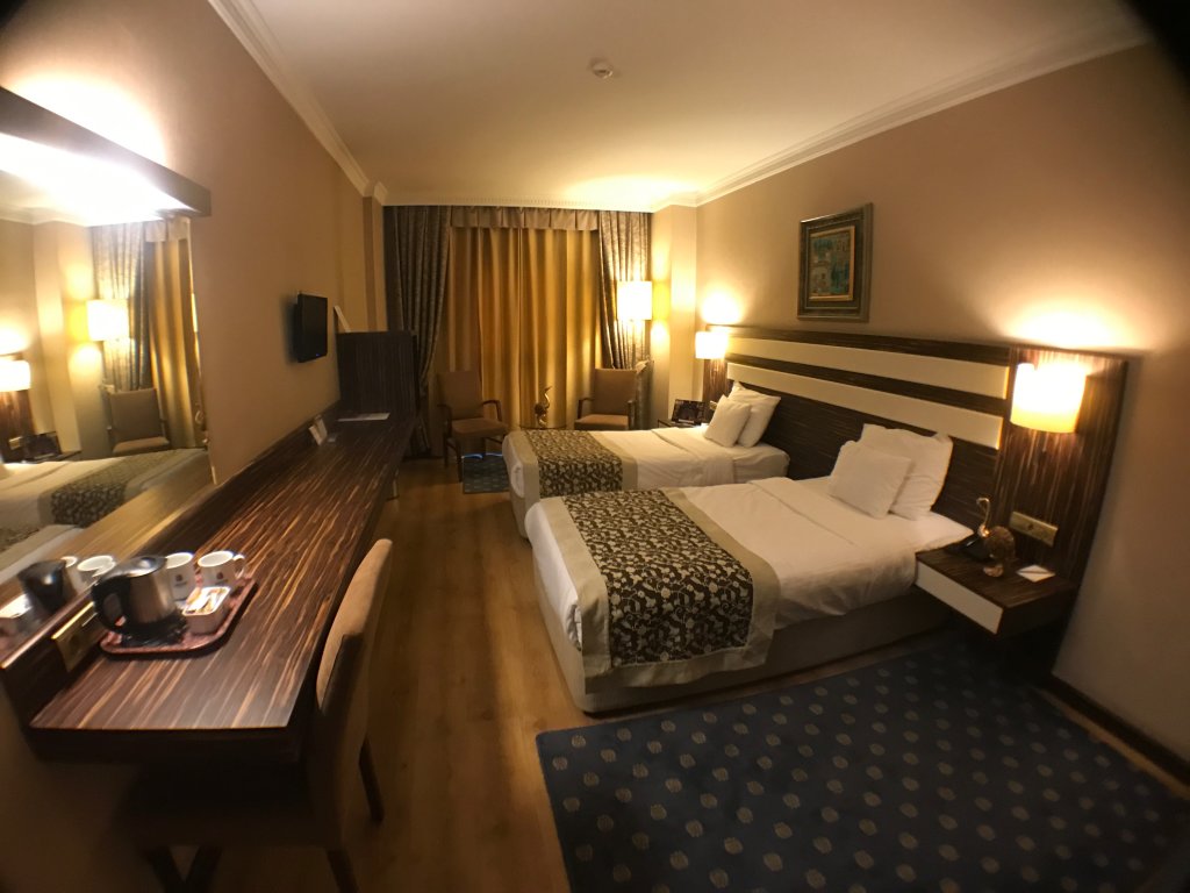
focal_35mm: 28
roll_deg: +0.2
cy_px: 446
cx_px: 595
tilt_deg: -13.7
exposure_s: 1/9
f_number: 1.8
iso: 100
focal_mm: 3.99
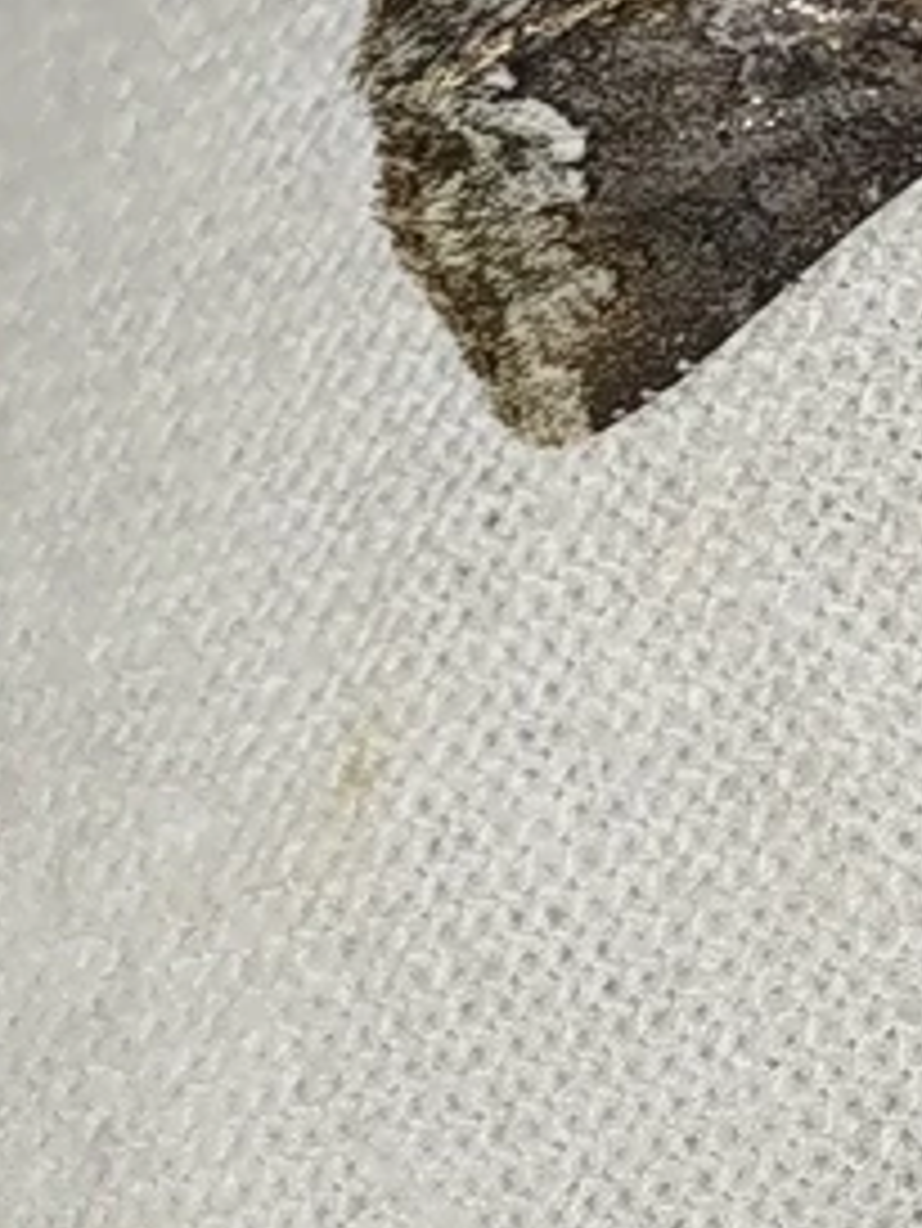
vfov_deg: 10.0
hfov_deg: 7.5
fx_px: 6991
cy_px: -4
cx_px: 697
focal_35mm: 197
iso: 80
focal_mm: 5.31
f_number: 1.7
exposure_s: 1/50
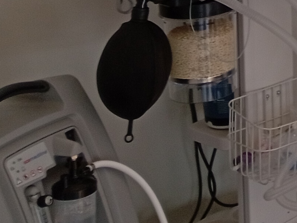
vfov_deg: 9.9
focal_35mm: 136
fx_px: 1167
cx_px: 676
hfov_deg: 12.1
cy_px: -255
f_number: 1.8
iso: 214
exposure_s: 1/25
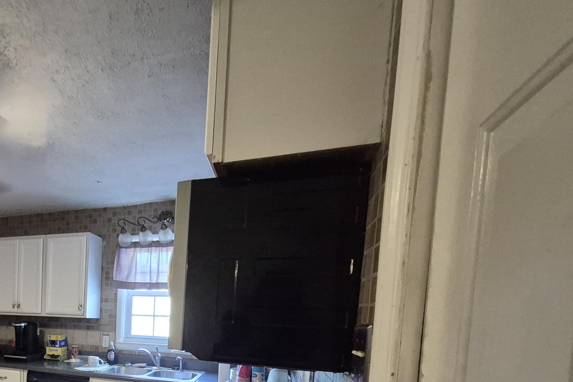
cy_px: 354
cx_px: 100
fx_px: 366
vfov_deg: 48.4
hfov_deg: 67.6
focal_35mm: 23
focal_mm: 1.74
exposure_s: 1/60
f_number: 2.2
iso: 1250
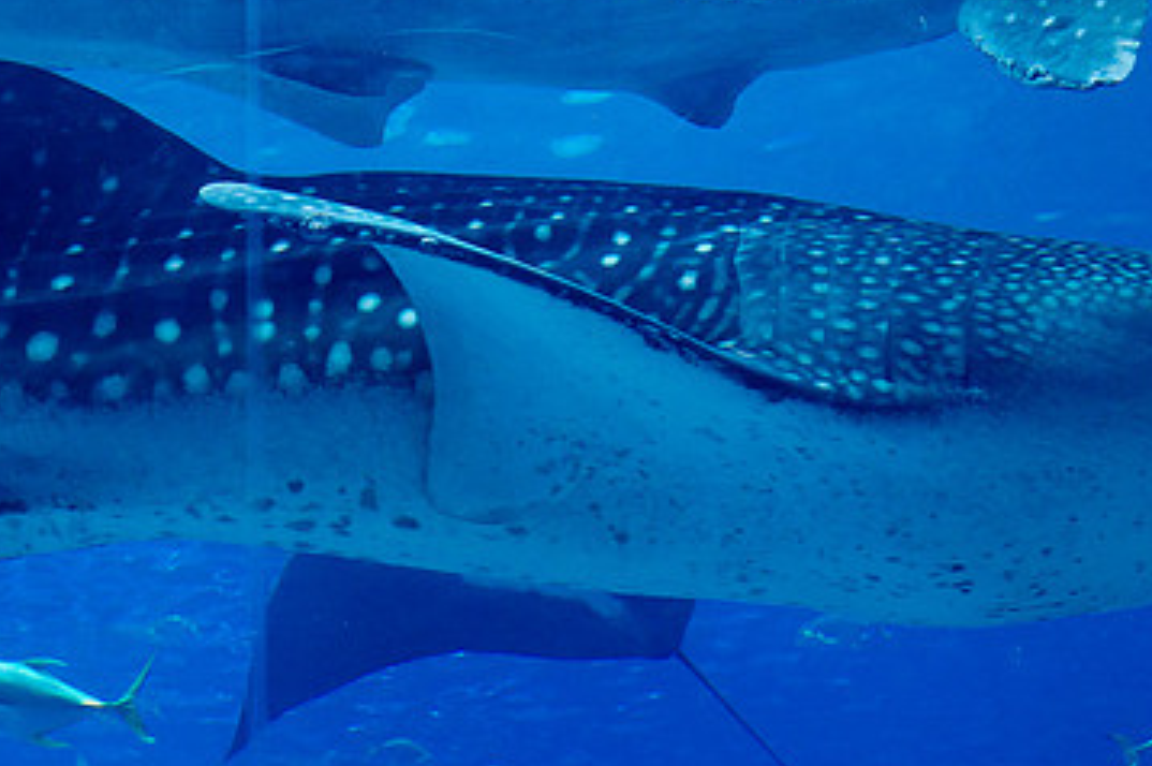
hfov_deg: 24.7
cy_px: 187
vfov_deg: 16.7
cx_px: 238
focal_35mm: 81
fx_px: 2590
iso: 2000
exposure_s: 1/160
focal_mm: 50
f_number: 4
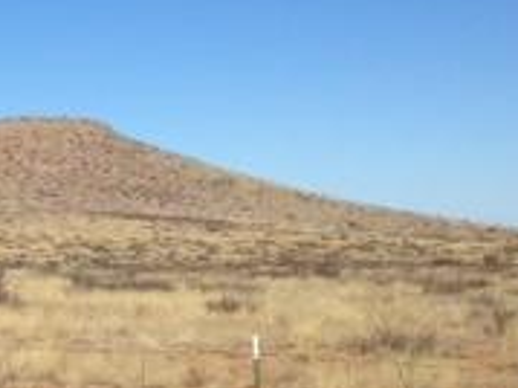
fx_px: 1765
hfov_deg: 15.9
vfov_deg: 12.5
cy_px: 153
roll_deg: -0.2
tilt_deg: -0.9
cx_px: -142
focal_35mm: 118
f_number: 2.4
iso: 50
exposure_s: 1/3195
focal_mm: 4.12
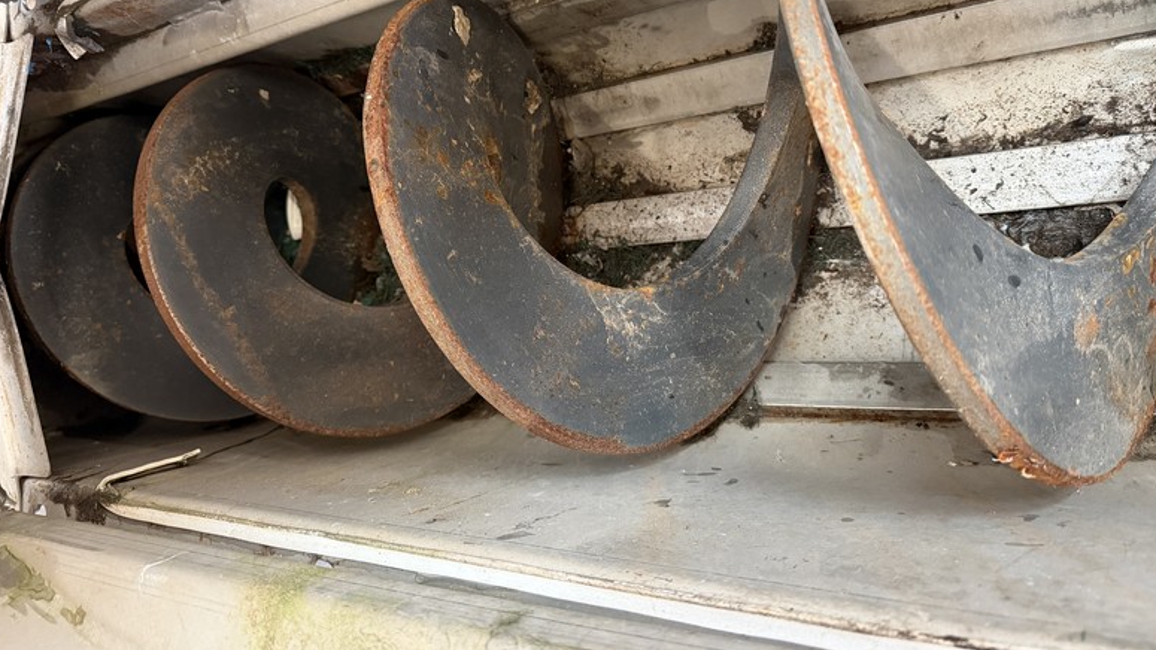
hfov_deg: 69.9
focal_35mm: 27
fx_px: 828
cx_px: 580
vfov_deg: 42.4
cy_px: 222
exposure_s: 1/50
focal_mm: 6.76
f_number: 1.78
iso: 640
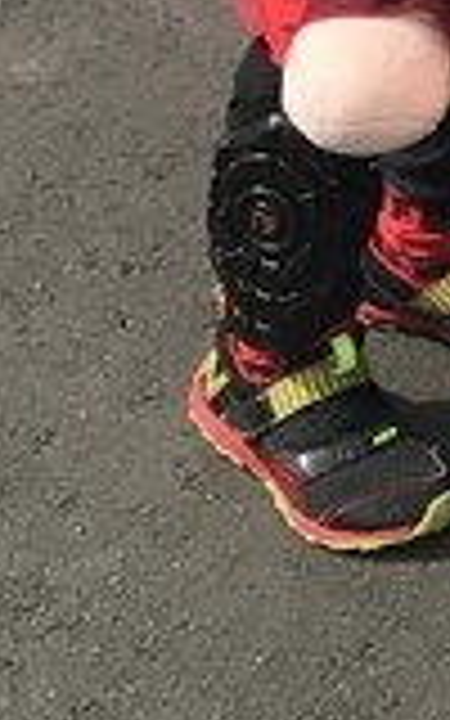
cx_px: 958
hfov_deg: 6.7
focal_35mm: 190
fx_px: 3728
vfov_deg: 9.8
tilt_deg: -16.7
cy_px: -981
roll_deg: -3.8
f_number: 1.8
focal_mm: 3.99
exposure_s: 1/2037
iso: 20
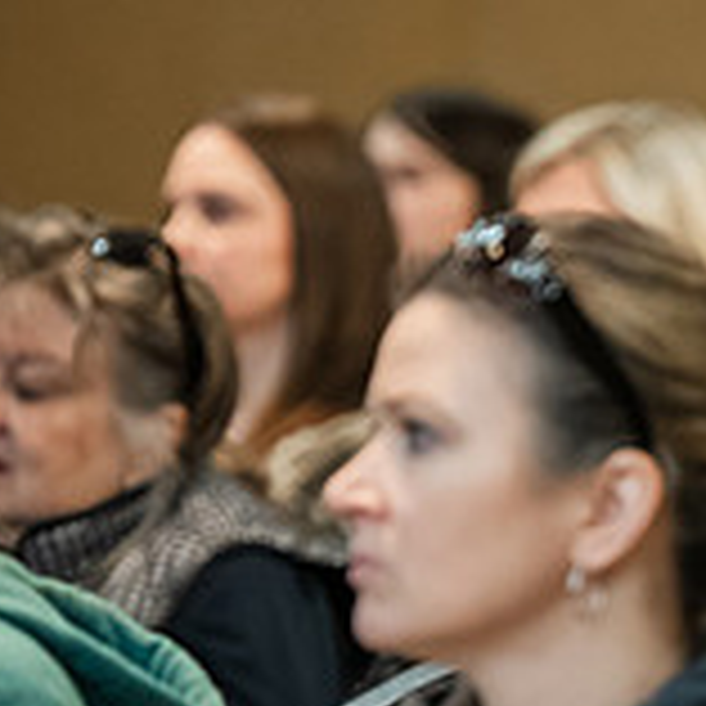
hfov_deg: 3.6
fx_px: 11214
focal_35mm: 486
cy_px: 641
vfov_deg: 3.6
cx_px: 1124
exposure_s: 1/200
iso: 2000
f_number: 3.2
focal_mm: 155
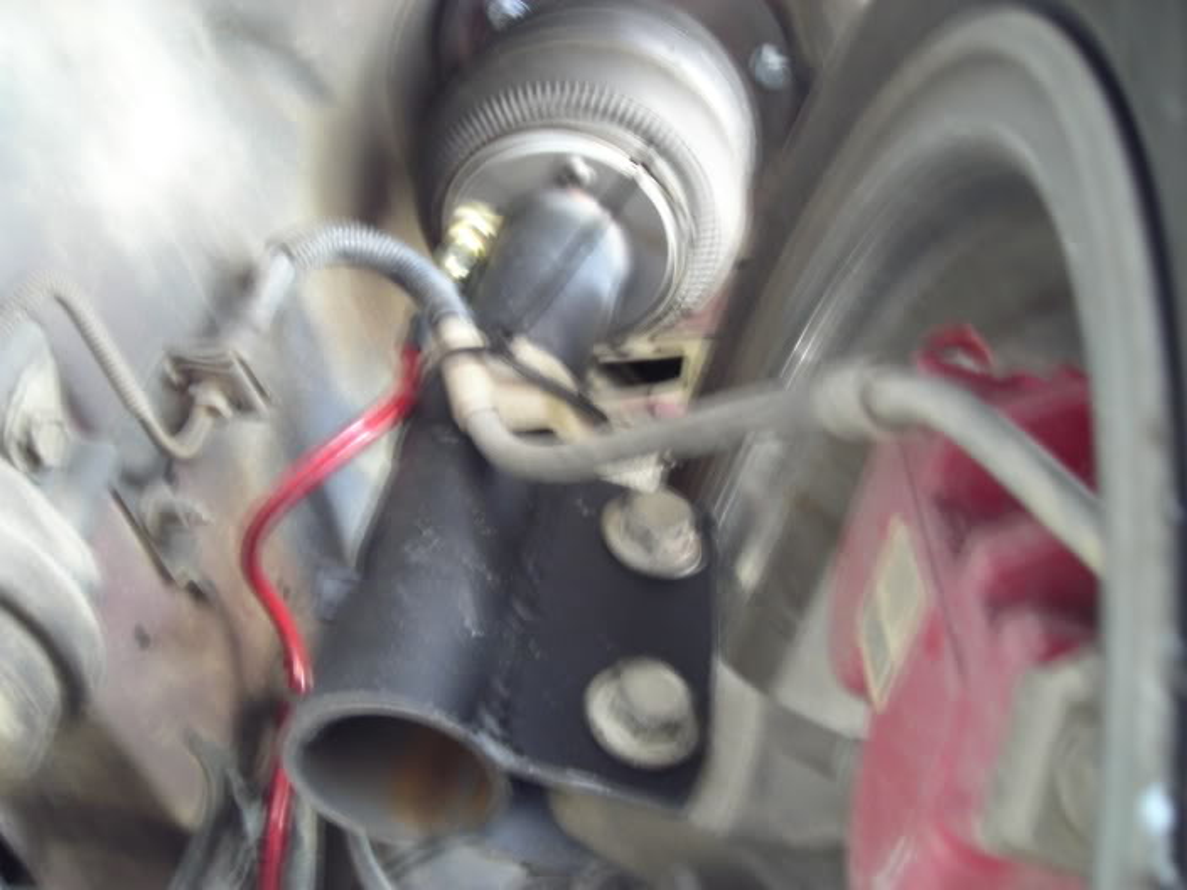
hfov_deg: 49.0
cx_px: 594
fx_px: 1303
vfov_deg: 37.7
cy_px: 445
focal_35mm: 38
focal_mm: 6.3
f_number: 3.2
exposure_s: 1/3.9
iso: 137
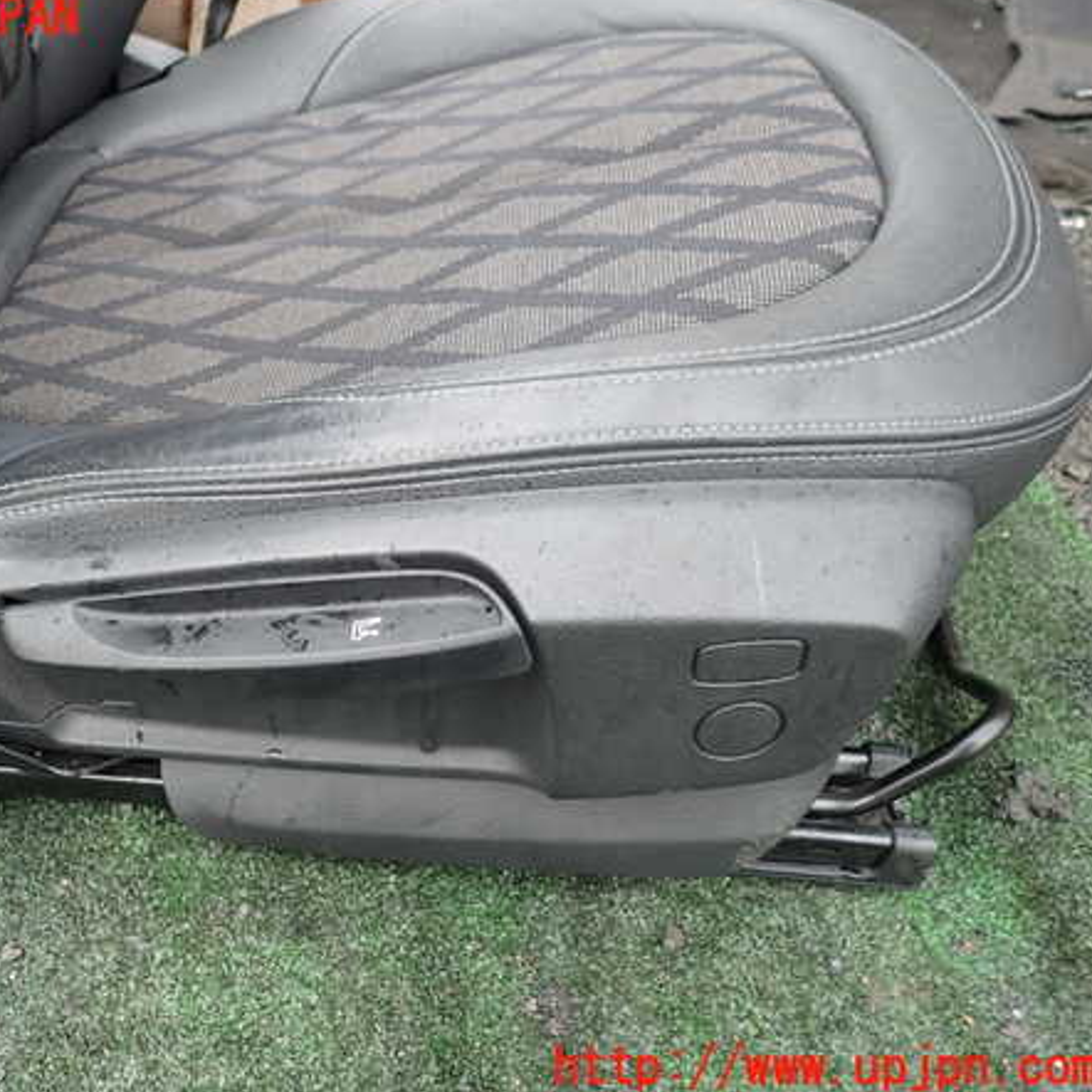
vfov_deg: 54.0
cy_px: 544
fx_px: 1071
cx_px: 371
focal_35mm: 30
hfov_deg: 53.1
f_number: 2
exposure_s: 1/80
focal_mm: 4.5
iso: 100
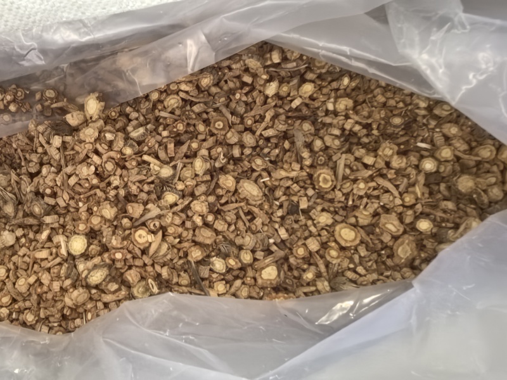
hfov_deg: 65.3
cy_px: 190
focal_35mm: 27
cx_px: 254
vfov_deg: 51.4
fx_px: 395
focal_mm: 1.95
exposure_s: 1/33.3
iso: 1250
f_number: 2.2
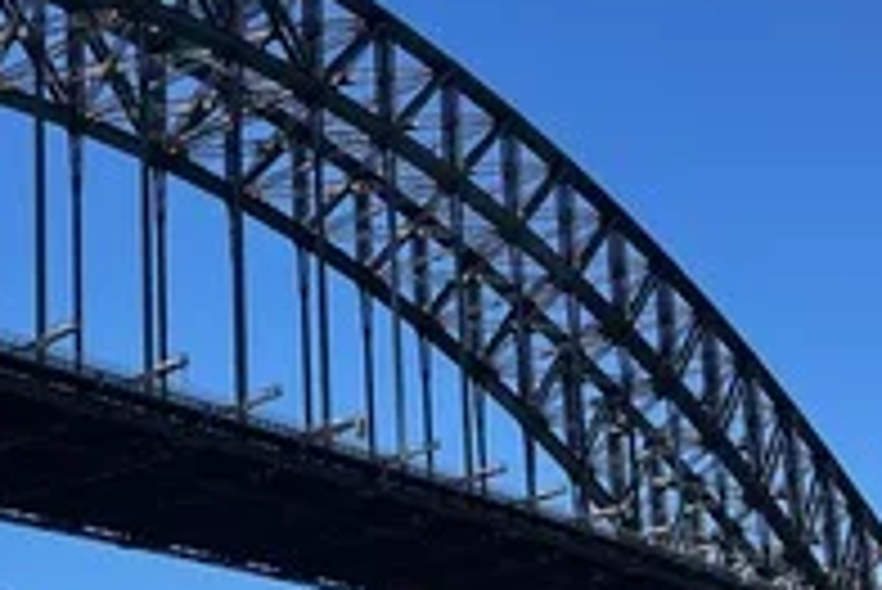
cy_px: 561
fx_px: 1692
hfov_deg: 28.5
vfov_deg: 19.3
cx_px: 166
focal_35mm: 69
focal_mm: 5.7
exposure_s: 1/3460
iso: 50
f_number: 1.5
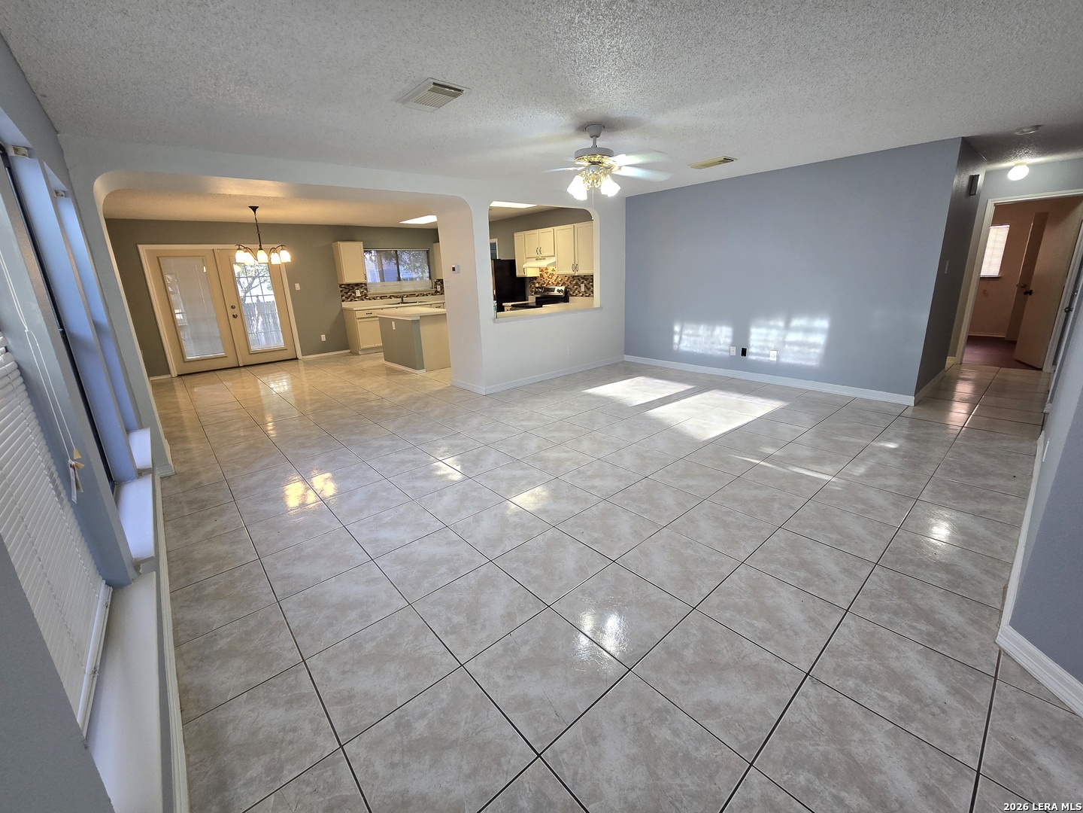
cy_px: 406
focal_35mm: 13
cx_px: 542
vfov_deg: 89.9
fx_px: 407
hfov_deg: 106.2
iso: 100
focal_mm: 2.2
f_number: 2.2
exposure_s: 1/60.2
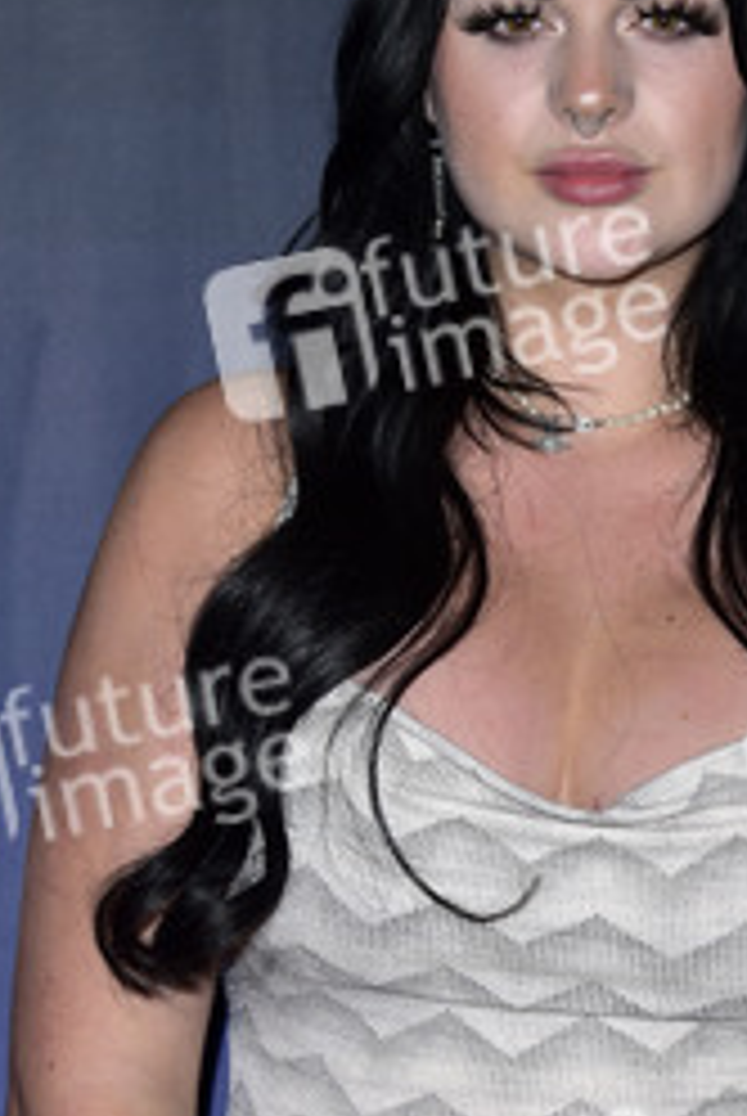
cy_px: 540
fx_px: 4252
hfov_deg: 10.0
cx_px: 569
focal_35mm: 137
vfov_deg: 15.0
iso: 320
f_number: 6.3
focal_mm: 85
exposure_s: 1/250
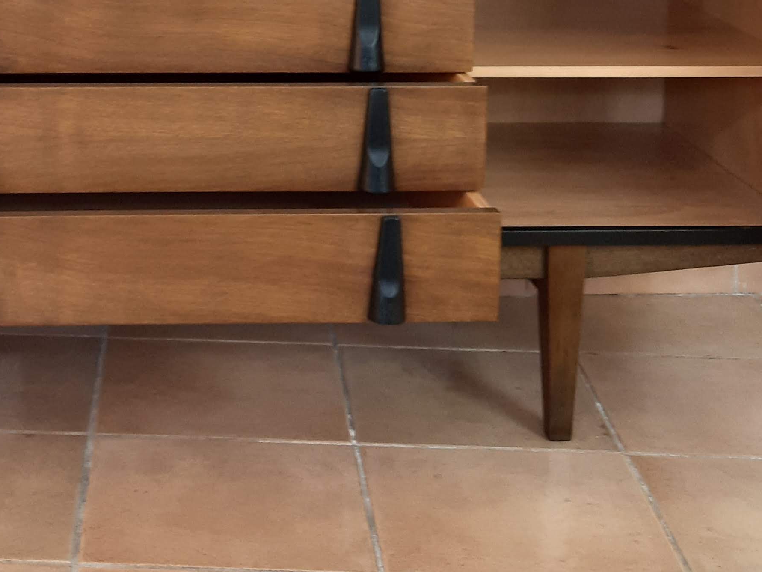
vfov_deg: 20.1
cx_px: 101
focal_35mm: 70
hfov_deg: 27.0
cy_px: -56
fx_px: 1541
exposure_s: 1/50
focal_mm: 3.93
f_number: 1.7
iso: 100
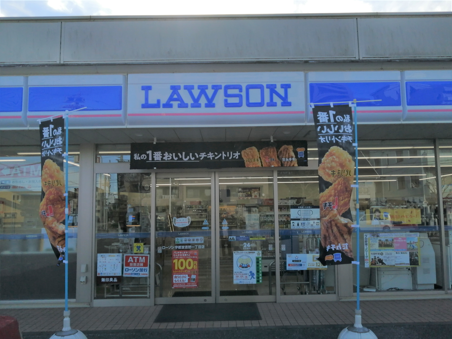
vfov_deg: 51.4
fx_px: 353
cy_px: 170
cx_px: 226
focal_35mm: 27
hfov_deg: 65.3
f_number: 1.8
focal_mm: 3.62
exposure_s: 1/1178
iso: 50
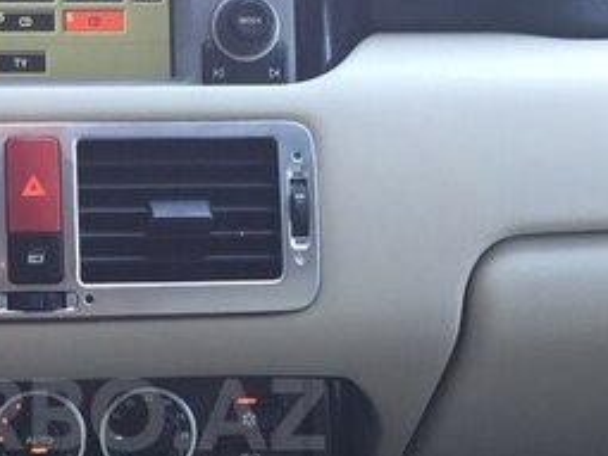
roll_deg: -0.7
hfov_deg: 25.3
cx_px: 81
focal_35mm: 75
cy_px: 414
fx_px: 1317
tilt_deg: -22.5
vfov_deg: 19.3
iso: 32
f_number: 2.2
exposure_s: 1/33
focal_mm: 4.15
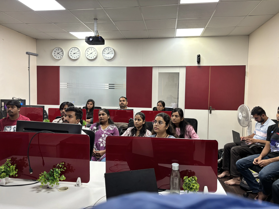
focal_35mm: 26
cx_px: 140
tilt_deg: -4.0
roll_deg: -1.5
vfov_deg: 53.1
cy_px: 104
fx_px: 210
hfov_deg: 67.3
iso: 160
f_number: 1.6
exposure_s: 1/50
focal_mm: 5.96
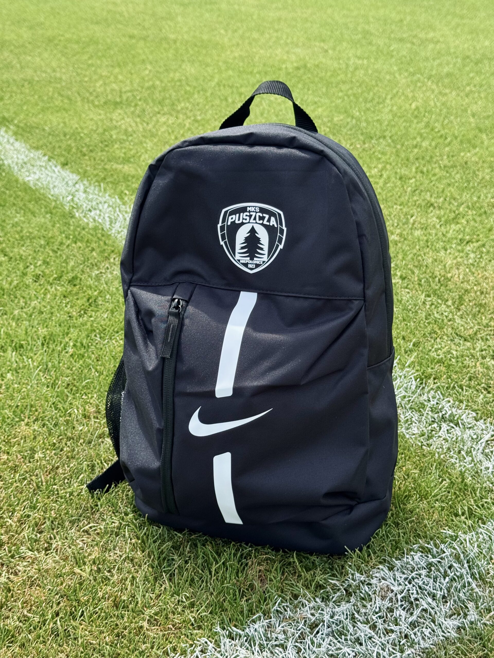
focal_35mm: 48
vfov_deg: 39.7
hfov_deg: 30.3
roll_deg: +0.5
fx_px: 913
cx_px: 247
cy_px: 329
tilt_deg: -25.7
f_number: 1.78
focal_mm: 6.76
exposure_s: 1/1458
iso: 64
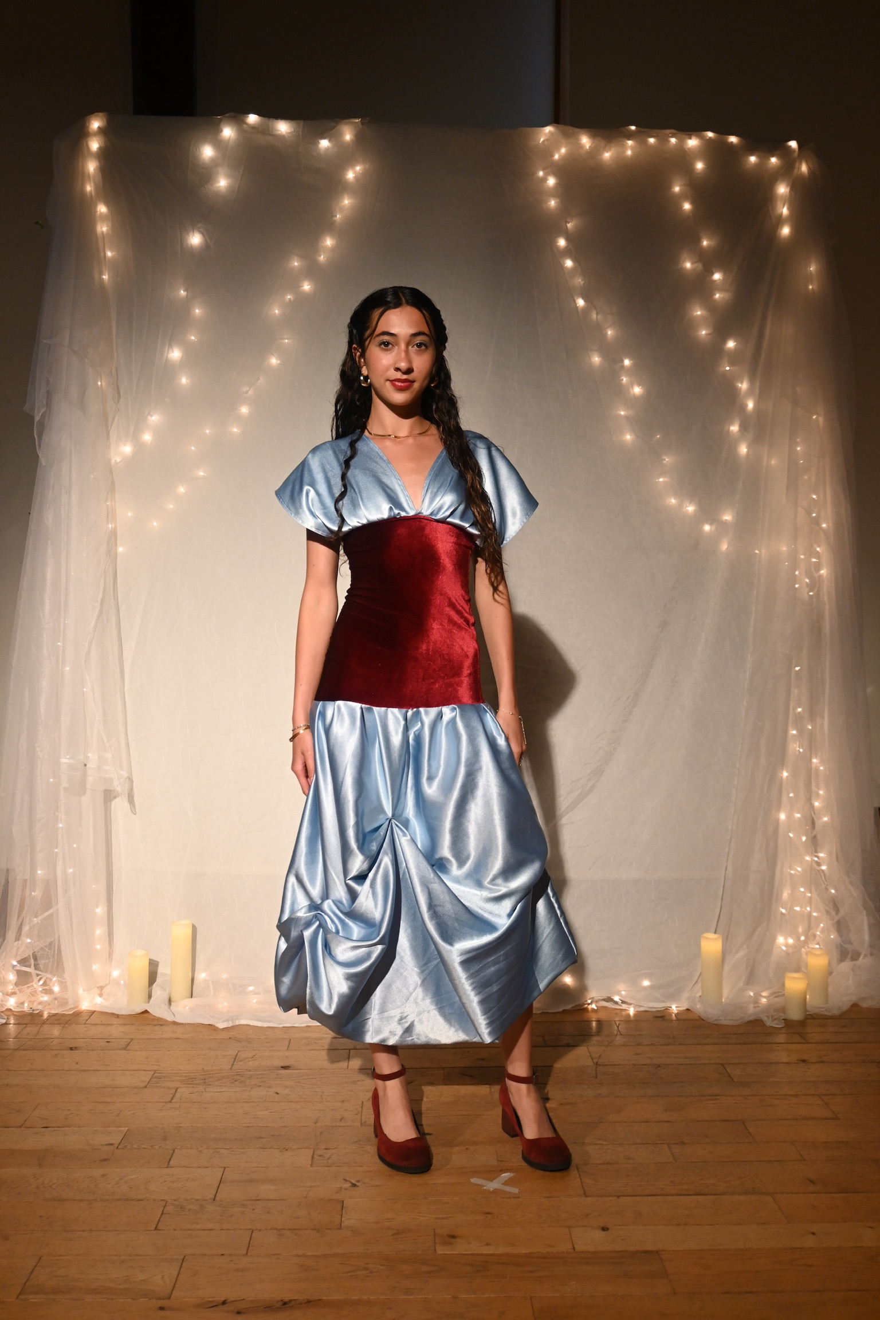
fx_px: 1210
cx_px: 440
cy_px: 660
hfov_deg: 40.0
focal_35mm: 33
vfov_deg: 57.2
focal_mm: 22
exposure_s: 1/125
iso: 720
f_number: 4
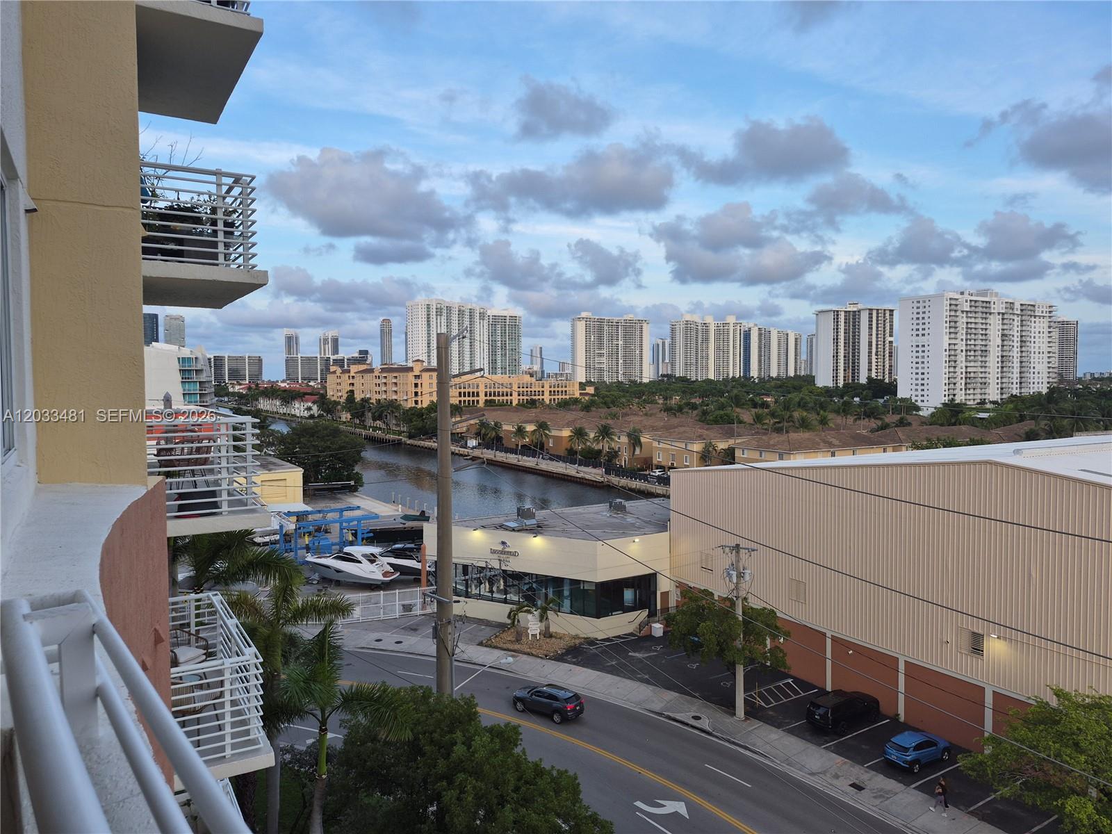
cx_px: 556
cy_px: 417
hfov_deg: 73.9
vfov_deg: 58.9
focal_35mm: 23
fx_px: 739
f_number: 1.8
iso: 50
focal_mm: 5.4
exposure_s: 1/180
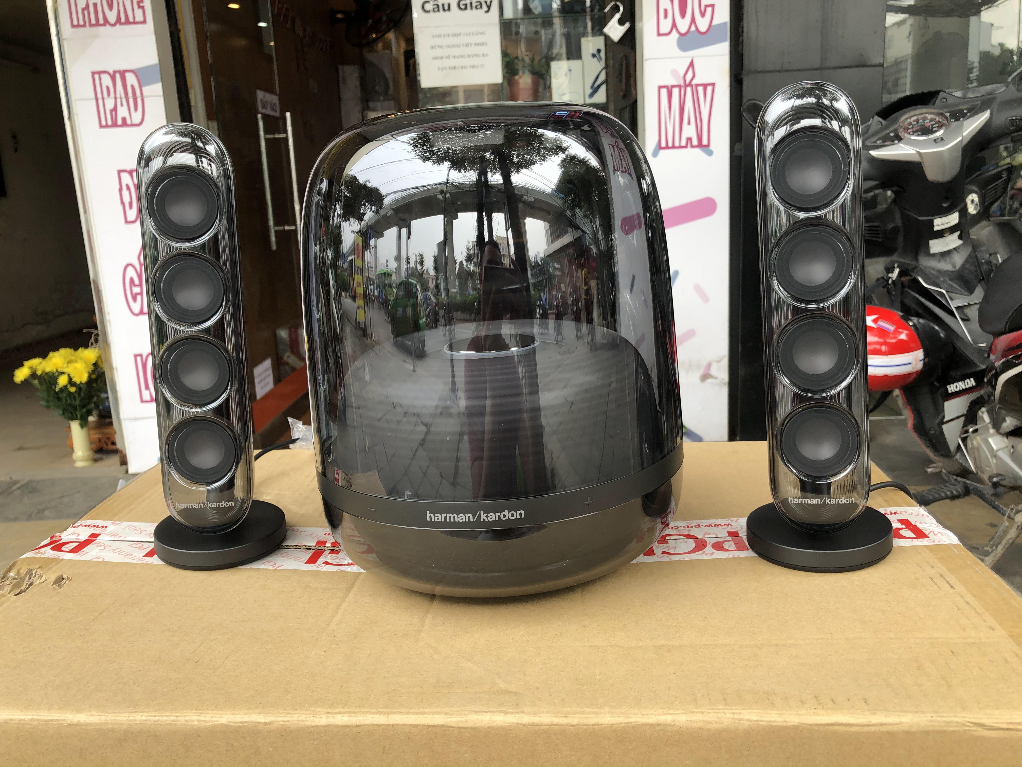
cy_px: 384
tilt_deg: -12.5
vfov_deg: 49.7
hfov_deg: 63.4
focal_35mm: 28
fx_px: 827
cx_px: 511
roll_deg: +3.0
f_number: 1.8
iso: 20
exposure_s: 1/217
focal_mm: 3.99
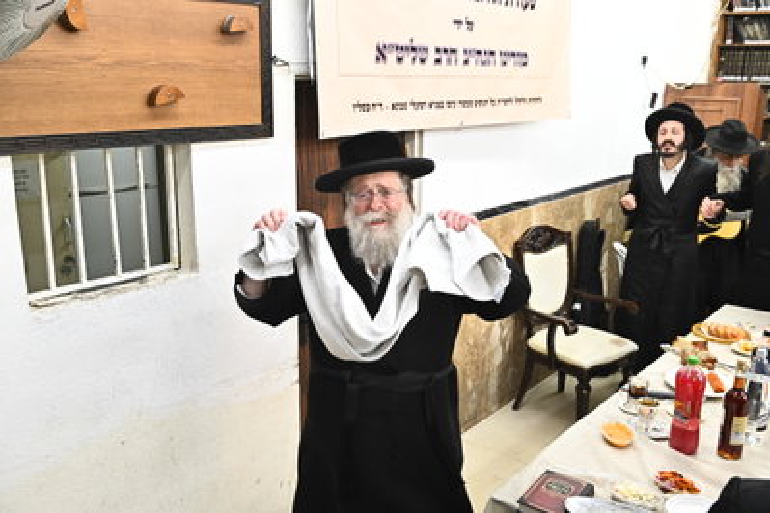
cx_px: 385
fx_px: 727
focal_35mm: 34
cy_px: 256
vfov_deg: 38.9
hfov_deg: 55.8
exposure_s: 1/200
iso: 3200
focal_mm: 34
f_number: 5
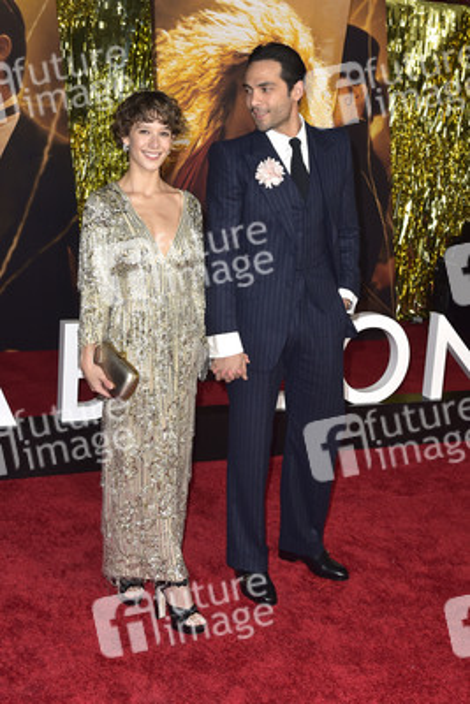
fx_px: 978
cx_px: 235
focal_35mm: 50
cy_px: 352
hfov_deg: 27.0
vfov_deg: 39.6
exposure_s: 1/250
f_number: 6.3
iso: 1000
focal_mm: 50
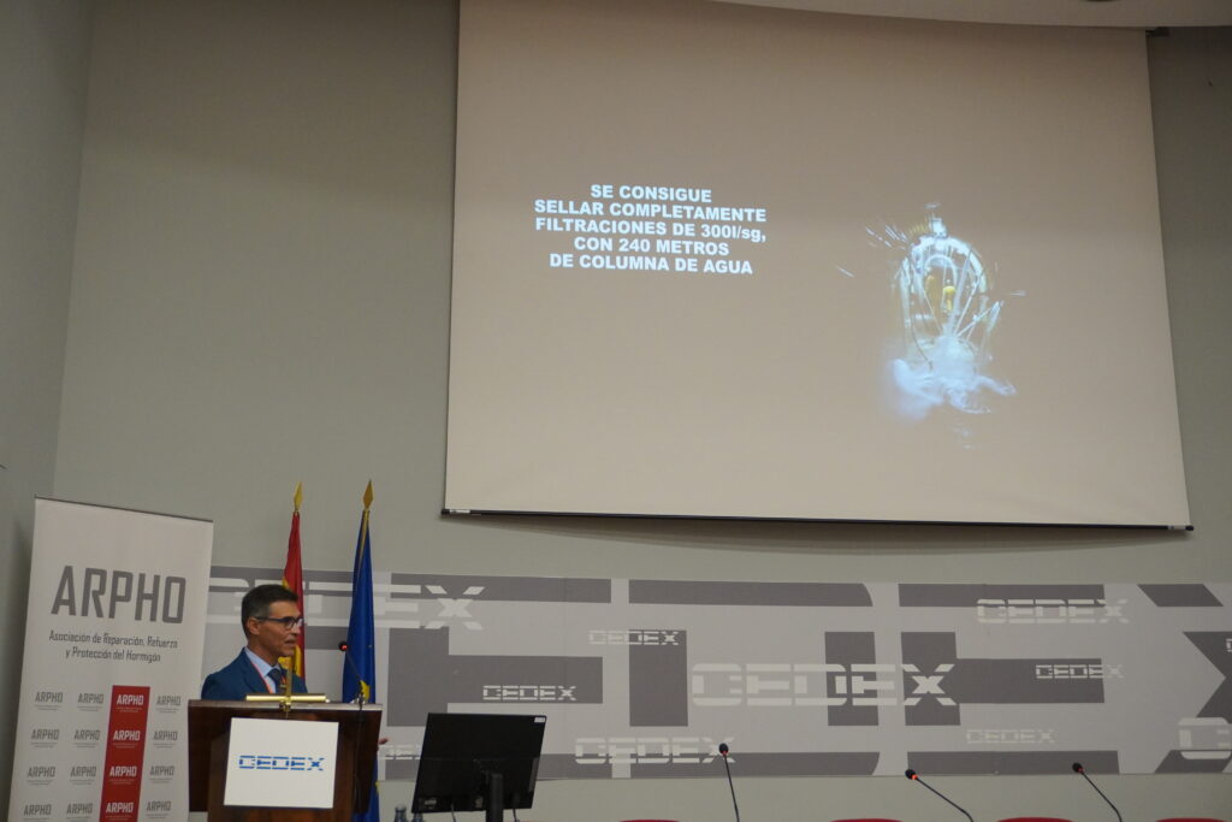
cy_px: 411
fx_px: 1437
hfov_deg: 46.4
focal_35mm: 42
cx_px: 616
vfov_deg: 31.9
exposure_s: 1/160
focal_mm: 28
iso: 2500
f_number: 4.5
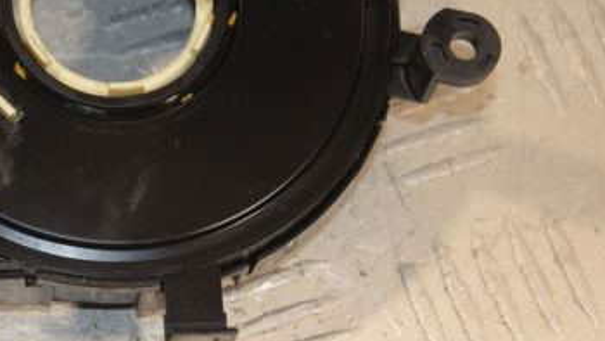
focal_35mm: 201
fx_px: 3225
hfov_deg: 10.7
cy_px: 61
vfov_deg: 6.0
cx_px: 97
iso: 800
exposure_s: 1/160
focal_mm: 70
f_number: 5.3
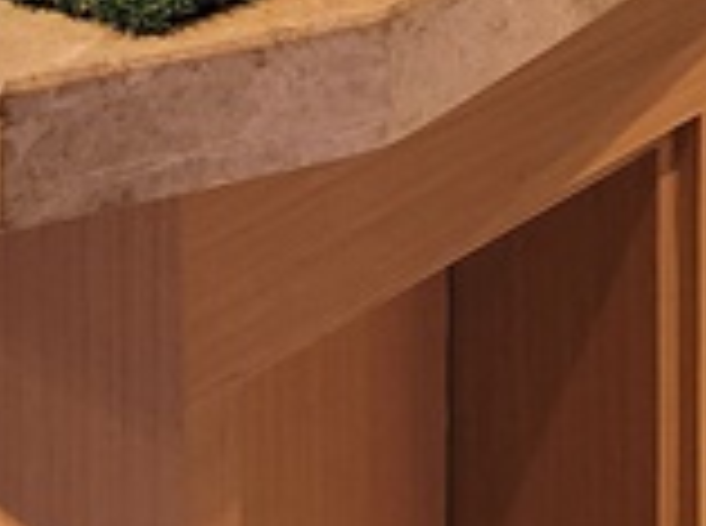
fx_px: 3378
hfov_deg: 11.9
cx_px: 481
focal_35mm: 166
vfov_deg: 7.8
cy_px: -998
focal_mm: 5.4
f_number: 1.8
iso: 80
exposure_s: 1/31
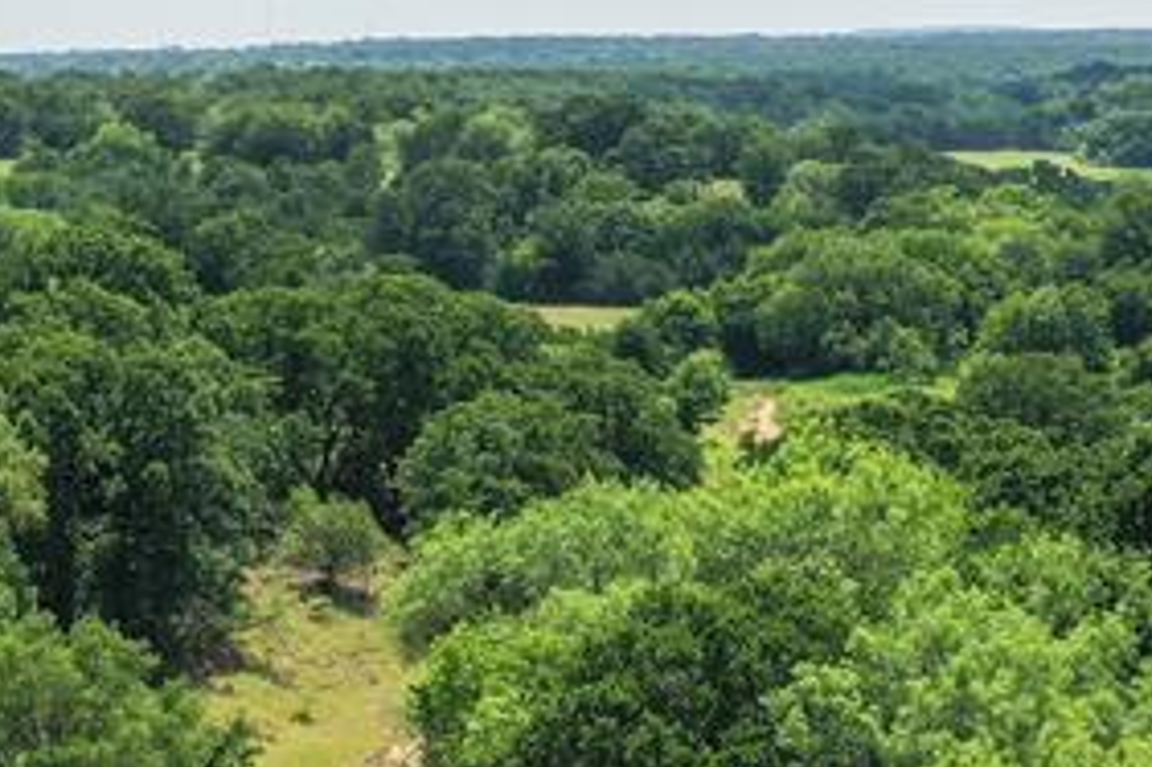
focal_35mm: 102
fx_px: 3262
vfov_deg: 13.4
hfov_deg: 19.9
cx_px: 299
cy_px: 377
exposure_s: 1/640
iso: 100
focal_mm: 10.26
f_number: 6.3
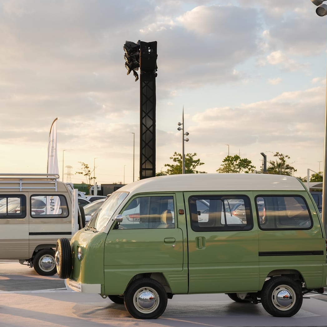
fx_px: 577
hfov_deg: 31.3
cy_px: 170
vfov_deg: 31.6
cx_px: 99
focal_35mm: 54
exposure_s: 1/320
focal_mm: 38
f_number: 4
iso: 200
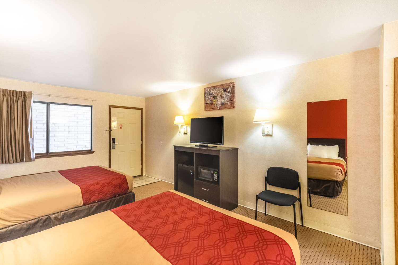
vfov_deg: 77.3
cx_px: 199
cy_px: 132
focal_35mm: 15
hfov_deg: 100.4
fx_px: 166
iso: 1000
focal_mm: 10
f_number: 8
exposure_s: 1/30
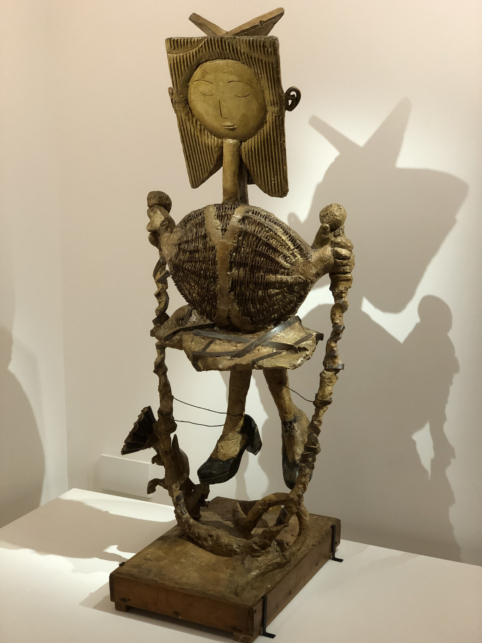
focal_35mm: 52
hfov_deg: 28.0
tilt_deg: -10.4
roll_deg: +0.6
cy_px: 322
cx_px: 241
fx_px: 965
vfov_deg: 36.8
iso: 125
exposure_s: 1/25
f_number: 2.4
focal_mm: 6
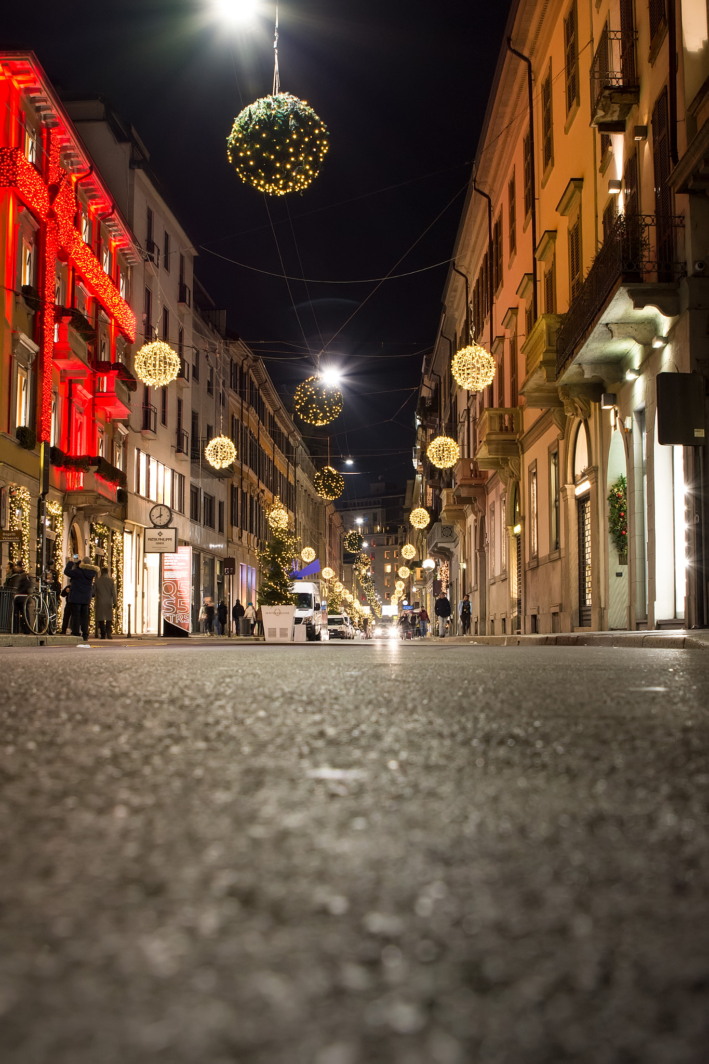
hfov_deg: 36.9
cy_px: 532
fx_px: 1064
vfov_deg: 53.1
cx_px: 354
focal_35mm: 36
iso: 640
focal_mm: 24
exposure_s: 1/5
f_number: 6.3
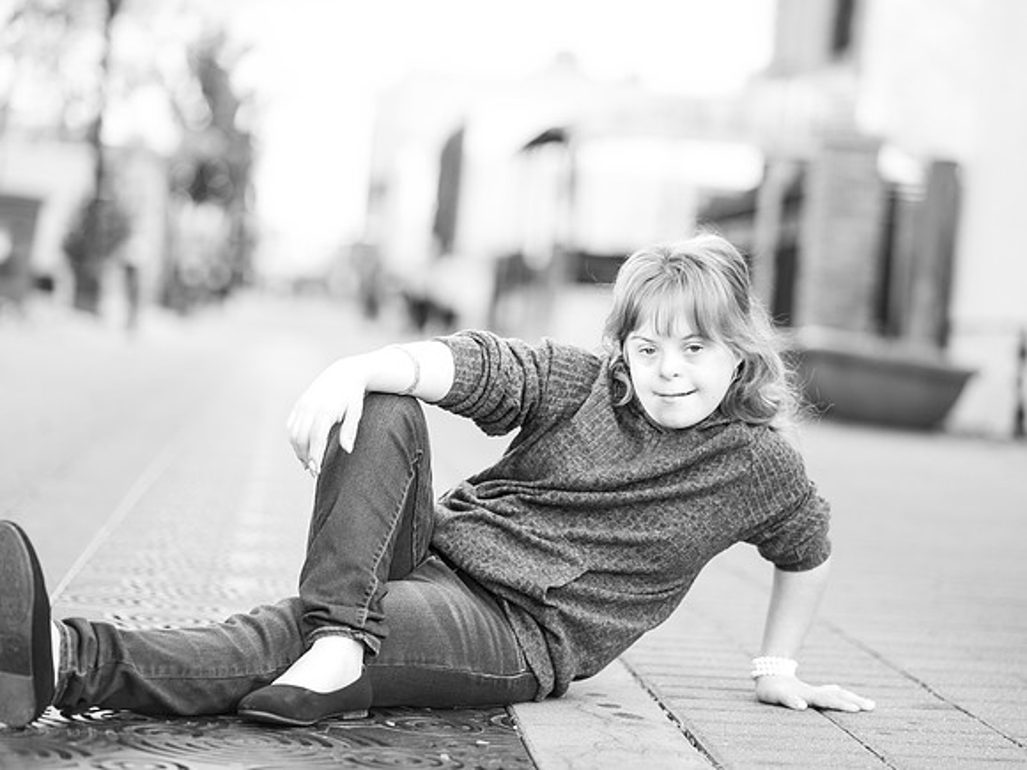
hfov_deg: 21.3
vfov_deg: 16.1
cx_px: 514
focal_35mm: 92
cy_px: 385
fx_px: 2729
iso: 160
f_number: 2.2
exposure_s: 1/200
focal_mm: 85
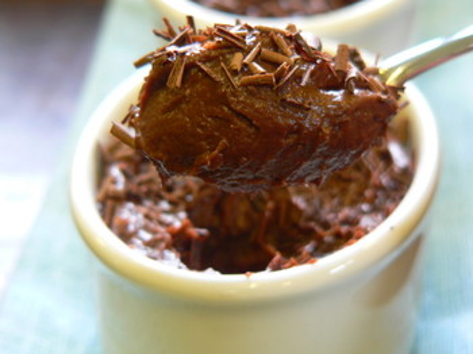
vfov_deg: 13.1
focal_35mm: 113
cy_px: 177
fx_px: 1543
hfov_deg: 17.4
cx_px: 236
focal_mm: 18.9
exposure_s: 1/8
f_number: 2.8
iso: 100
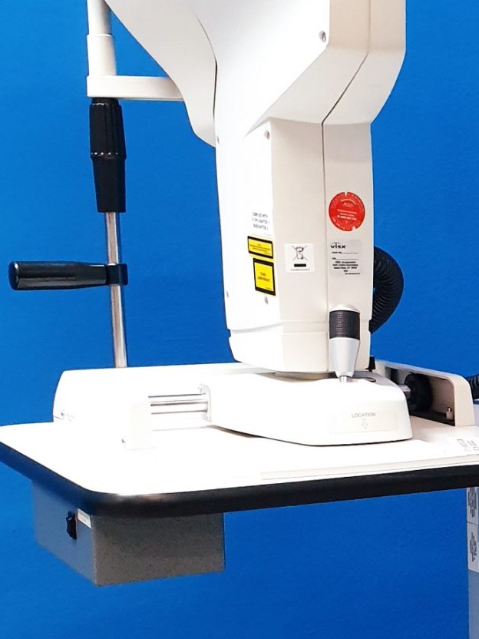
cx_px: 662
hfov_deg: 17.1
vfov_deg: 24.0
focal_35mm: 80
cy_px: 510
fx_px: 1476
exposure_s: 1/50
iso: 400
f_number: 2.4
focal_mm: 4.3
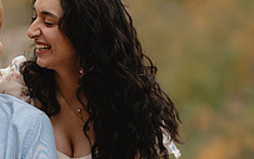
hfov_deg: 4.8
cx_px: -49
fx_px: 2998
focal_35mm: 433
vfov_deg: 3.0
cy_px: 117
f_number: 3.5
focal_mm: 149
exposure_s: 1/250
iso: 320
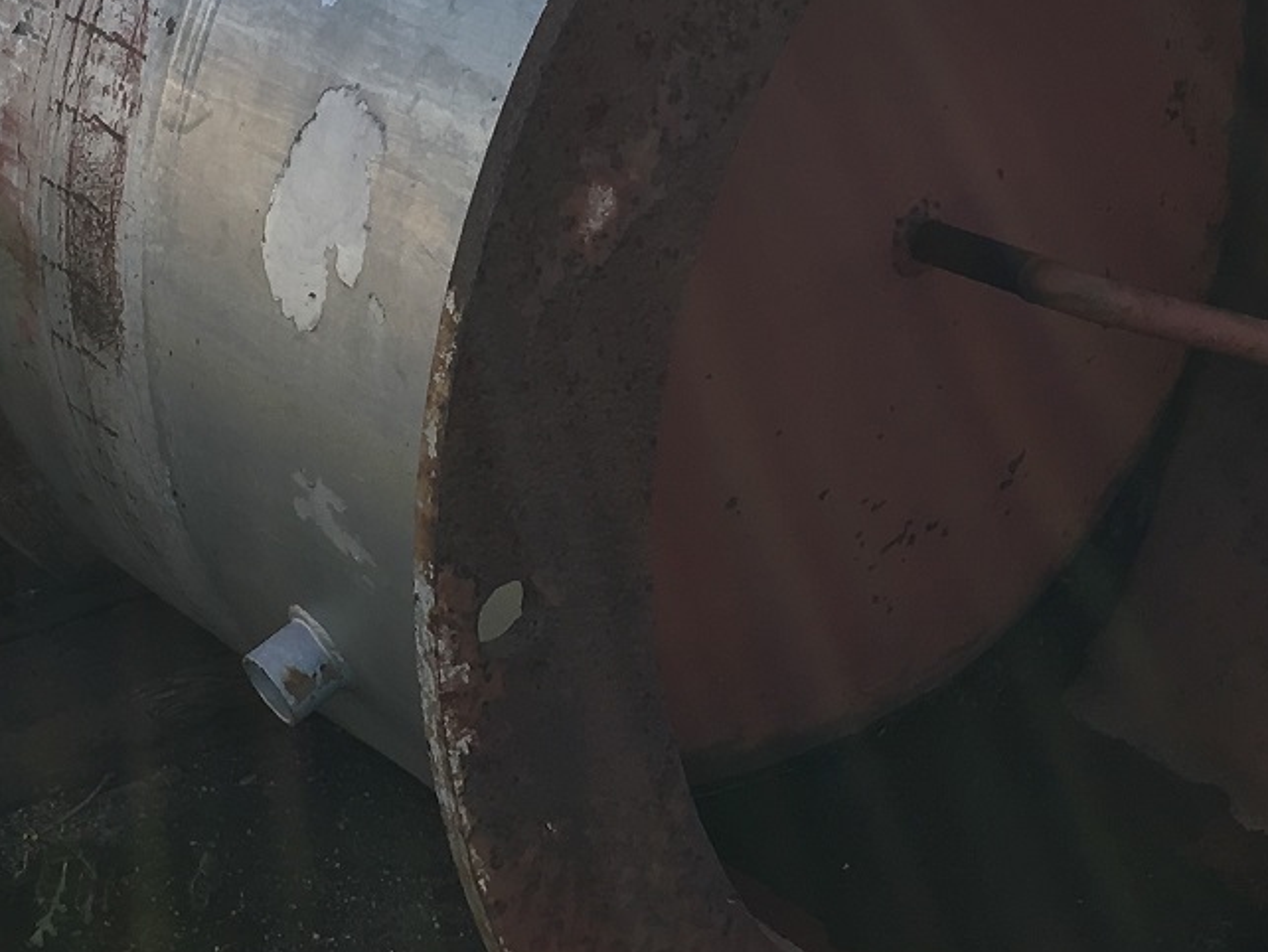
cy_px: 128
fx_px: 3335
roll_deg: +2.0
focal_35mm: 91
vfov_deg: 16.1
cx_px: 490
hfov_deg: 21.5
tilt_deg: -20.2
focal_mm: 4.15
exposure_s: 1/836
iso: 25
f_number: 2.2
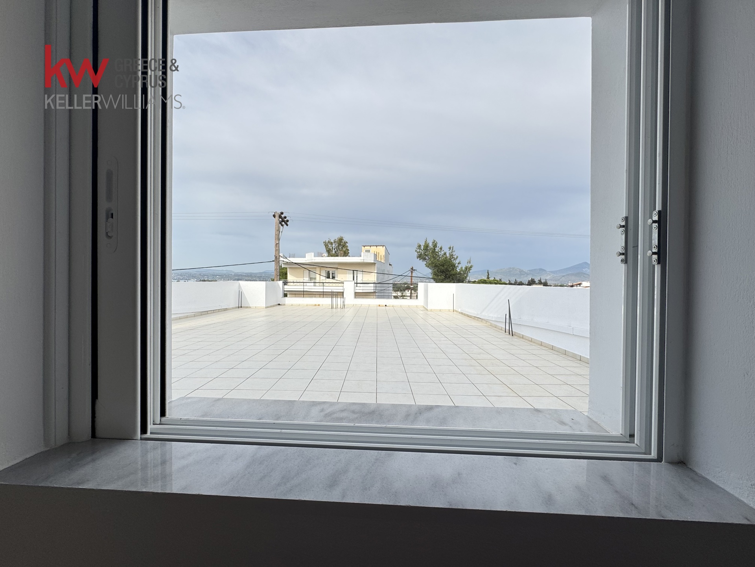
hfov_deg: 102.1
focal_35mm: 14
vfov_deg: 85.7
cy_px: 284
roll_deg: -1.1
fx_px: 305
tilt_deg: -0.8
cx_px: 378
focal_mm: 2.22
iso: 50
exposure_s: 1/1420
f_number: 2.2
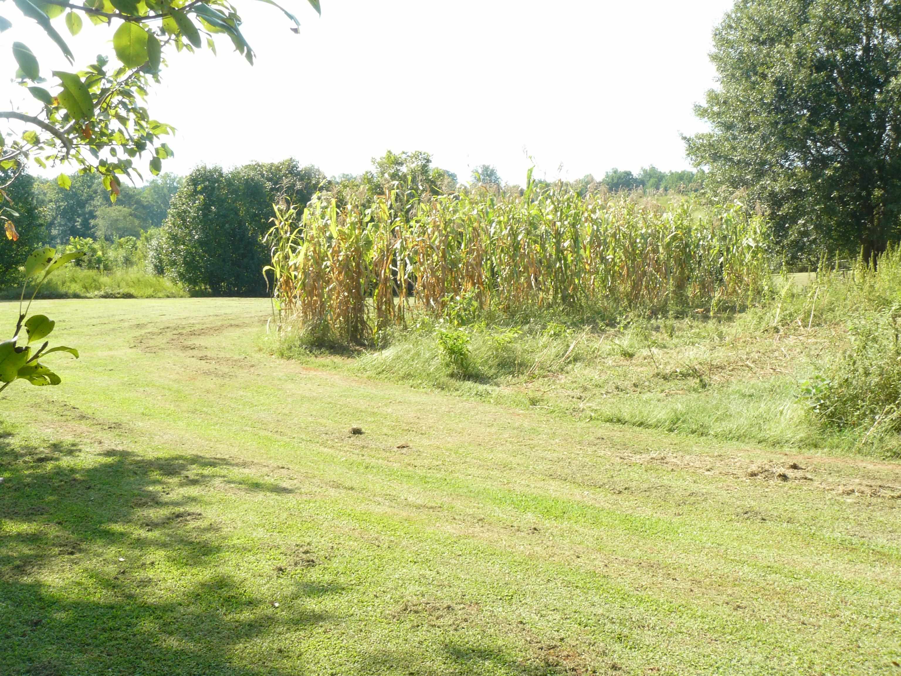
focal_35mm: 36
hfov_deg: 51.4
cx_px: 450
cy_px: 338
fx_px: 937
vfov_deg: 39.7
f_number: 8
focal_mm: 6
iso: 100
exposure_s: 1/50
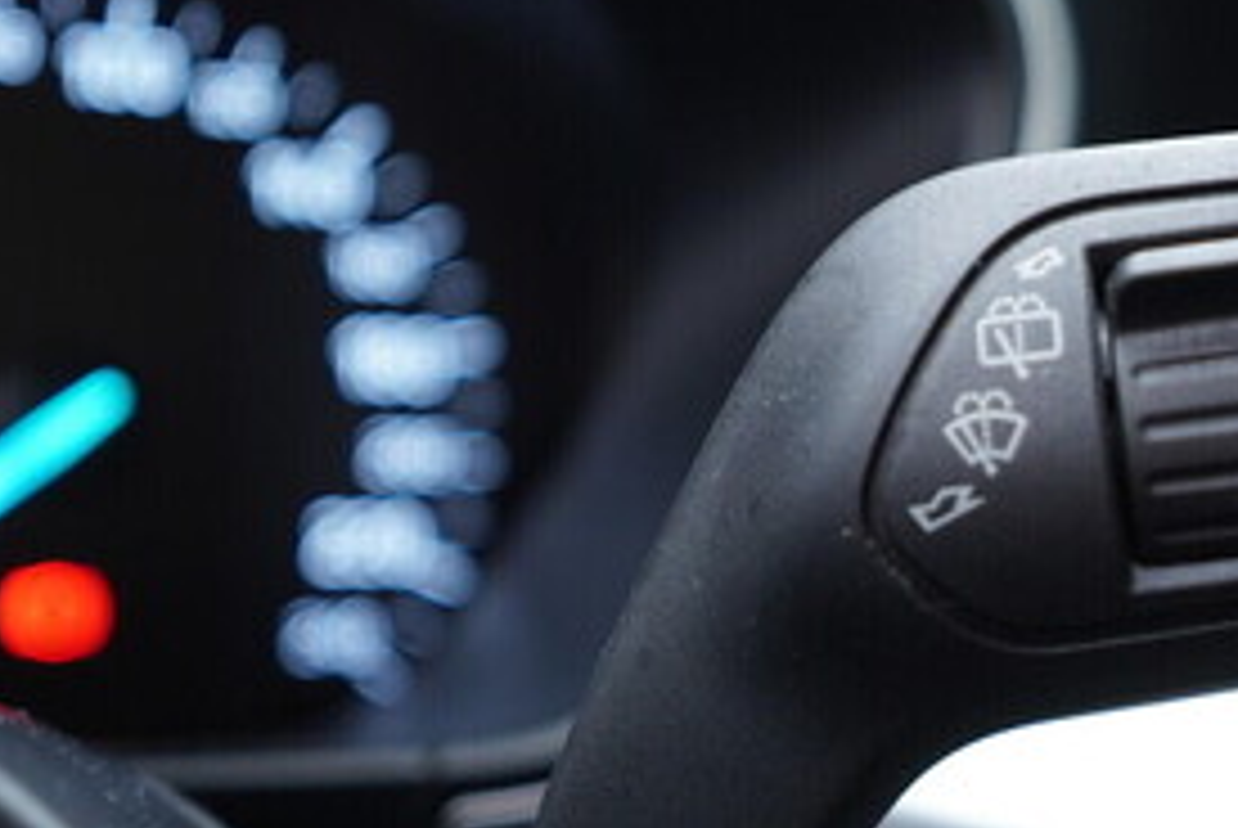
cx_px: 1202
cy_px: 506
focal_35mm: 72
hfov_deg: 26.7
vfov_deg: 18.9
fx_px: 2479
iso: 320
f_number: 2.8
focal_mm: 24
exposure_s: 1/40
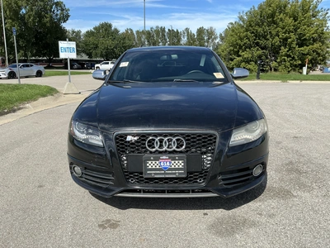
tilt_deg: -8.4
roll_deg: +0.5
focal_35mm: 28
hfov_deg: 63.4
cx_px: 165
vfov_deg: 49.7
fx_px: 267
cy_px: 124
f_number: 1.8
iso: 25
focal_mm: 3
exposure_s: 1/1490
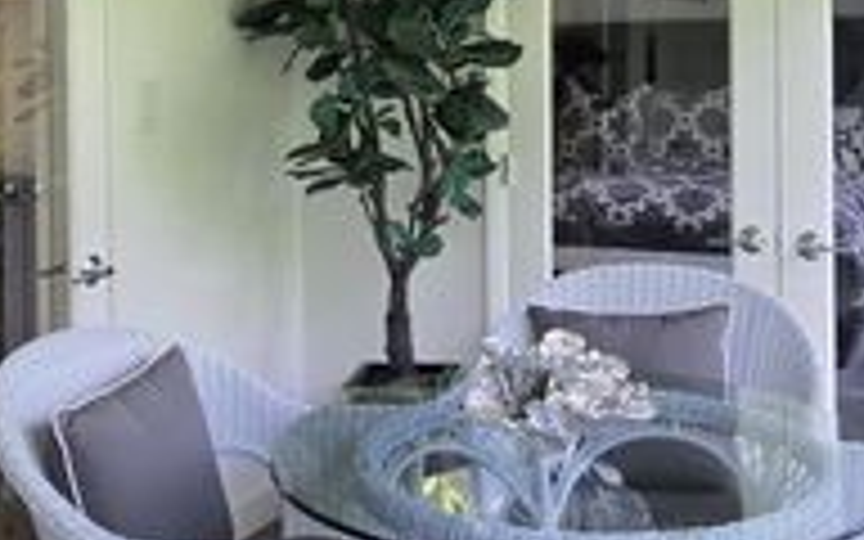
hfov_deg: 43.5
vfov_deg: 27.2
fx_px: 1083
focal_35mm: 46
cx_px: 414
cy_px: 81
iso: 64
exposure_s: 1/120
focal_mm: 2.2
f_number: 2.2
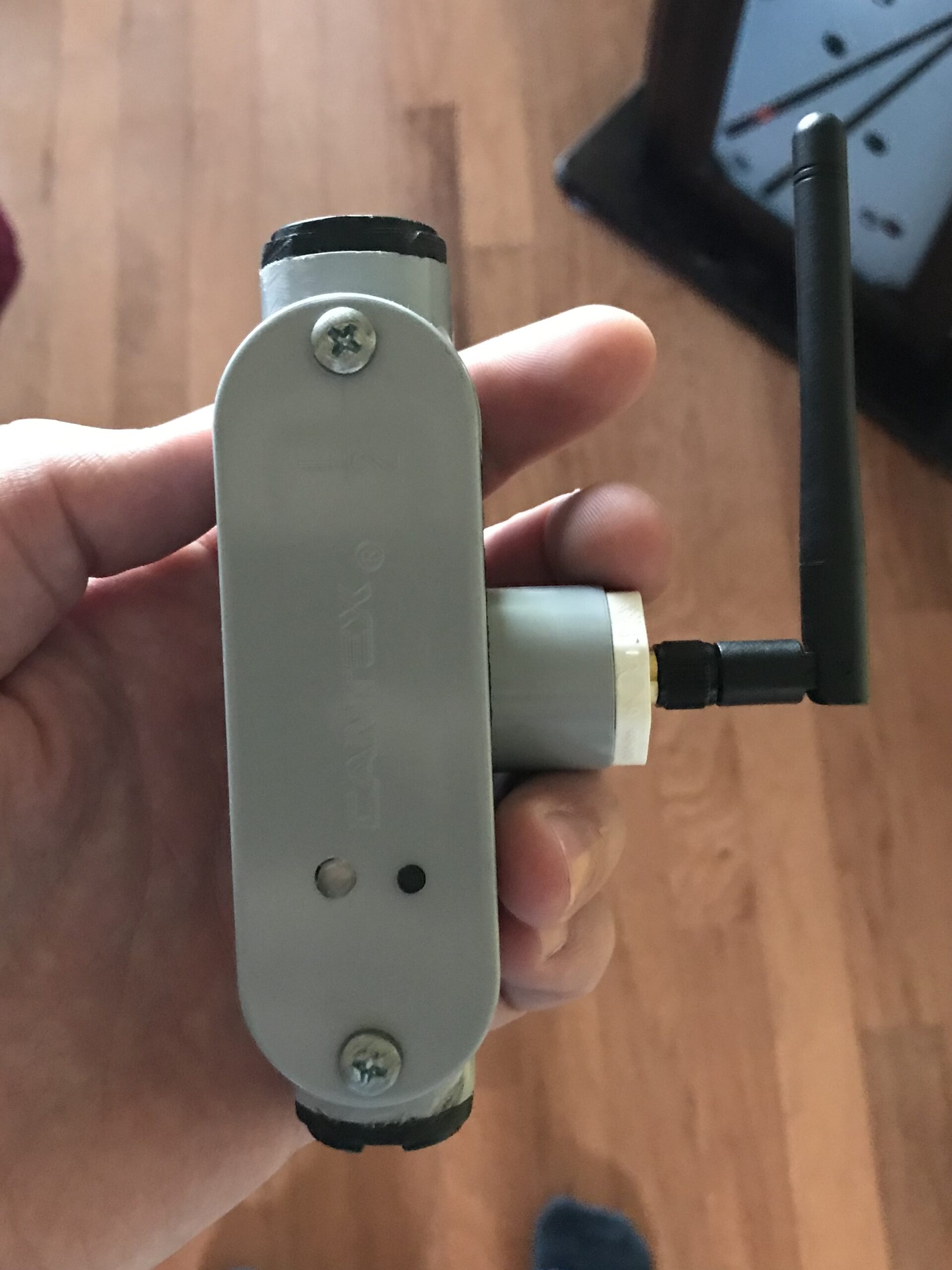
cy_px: 635
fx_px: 1027
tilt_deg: -71.5
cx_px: 476
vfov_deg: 63.4
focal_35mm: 28
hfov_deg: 49.7
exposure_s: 1/5
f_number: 1.8
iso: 100
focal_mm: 3.99
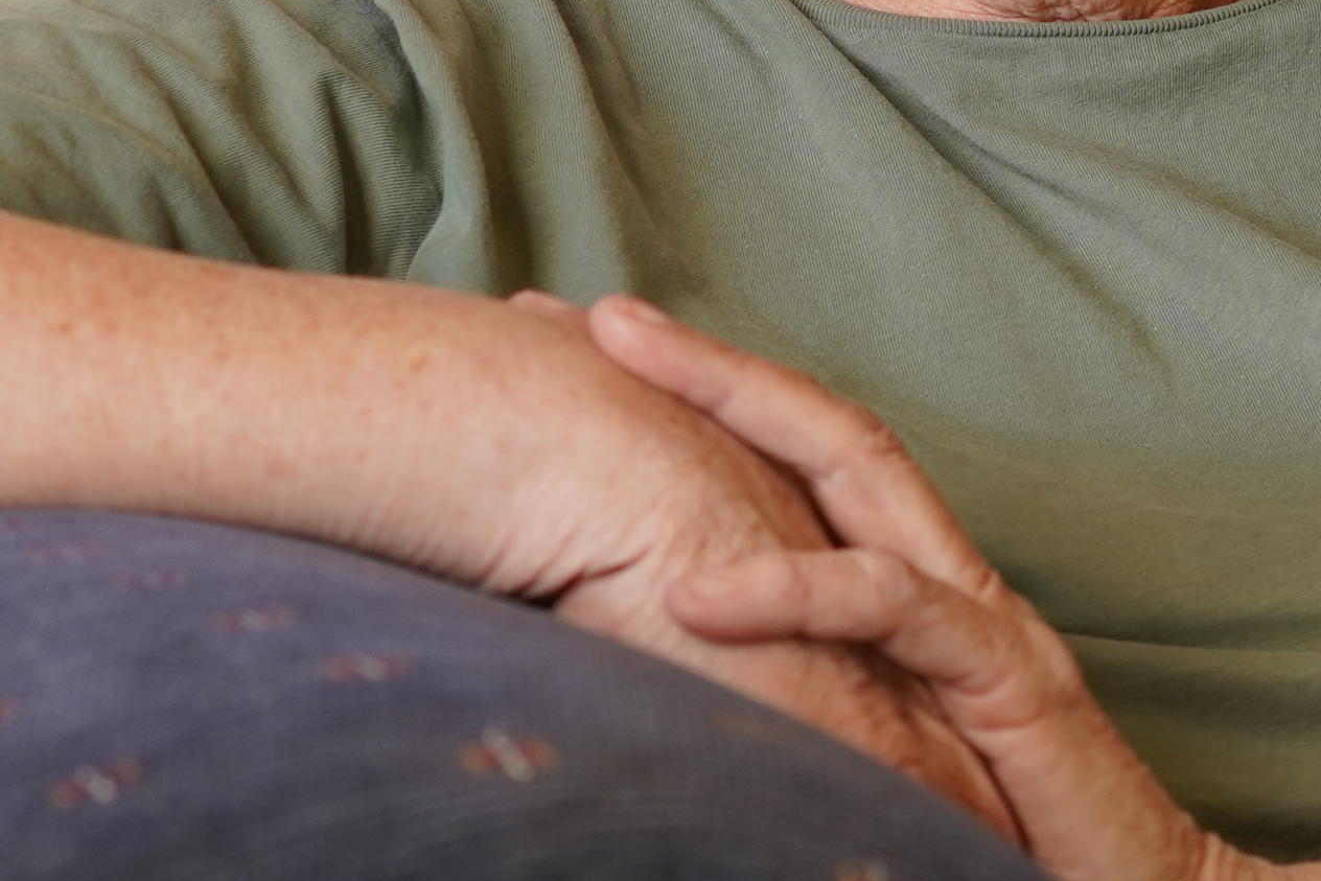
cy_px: 8
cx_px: 1074
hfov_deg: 11.8
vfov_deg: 7.9
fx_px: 6385
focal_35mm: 174
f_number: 4.5
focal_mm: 44
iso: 320
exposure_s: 1/50
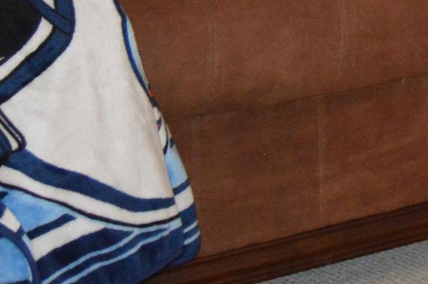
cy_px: -370
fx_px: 2000
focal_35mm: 168
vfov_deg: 7.6
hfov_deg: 10.9
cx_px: 917
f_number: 3.8
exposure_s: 1/60
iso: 2000
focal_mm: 23
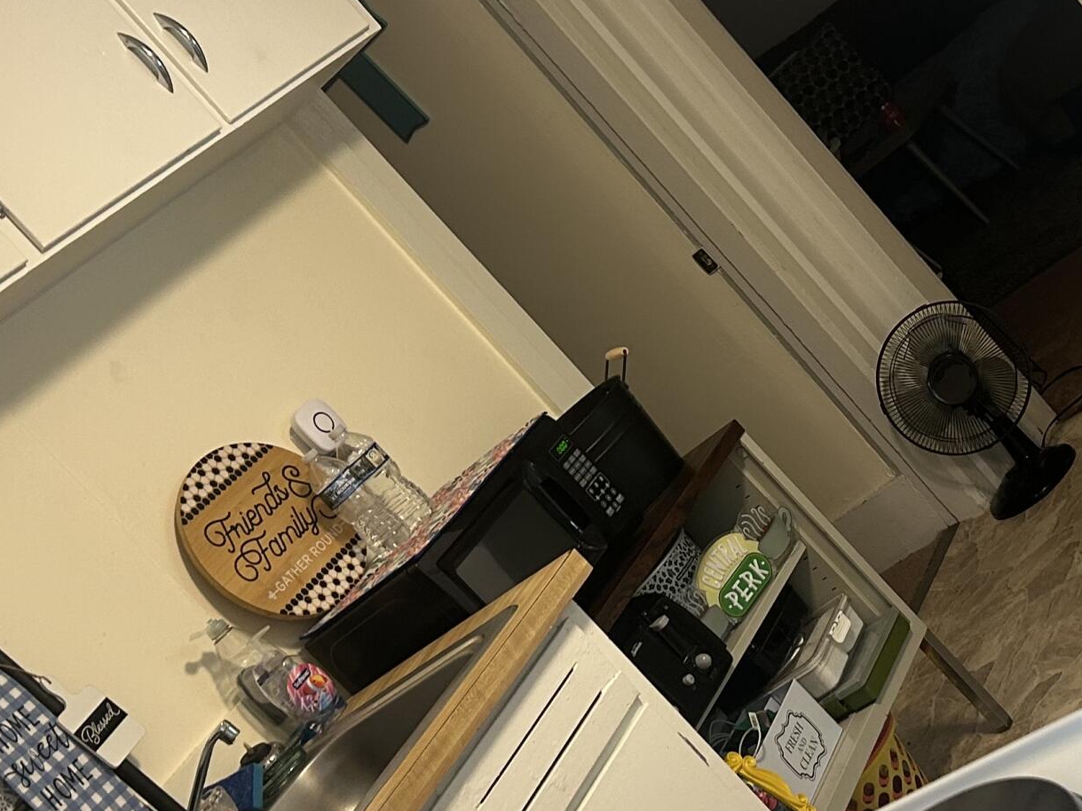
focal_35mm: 64
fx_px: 2000
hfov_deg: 29.8
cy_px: 324
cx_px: 817
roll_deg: +40.6
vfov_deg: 22.9
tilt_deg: -10.4
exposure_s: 1/60
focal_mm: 5.7
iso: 125
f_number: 1.5
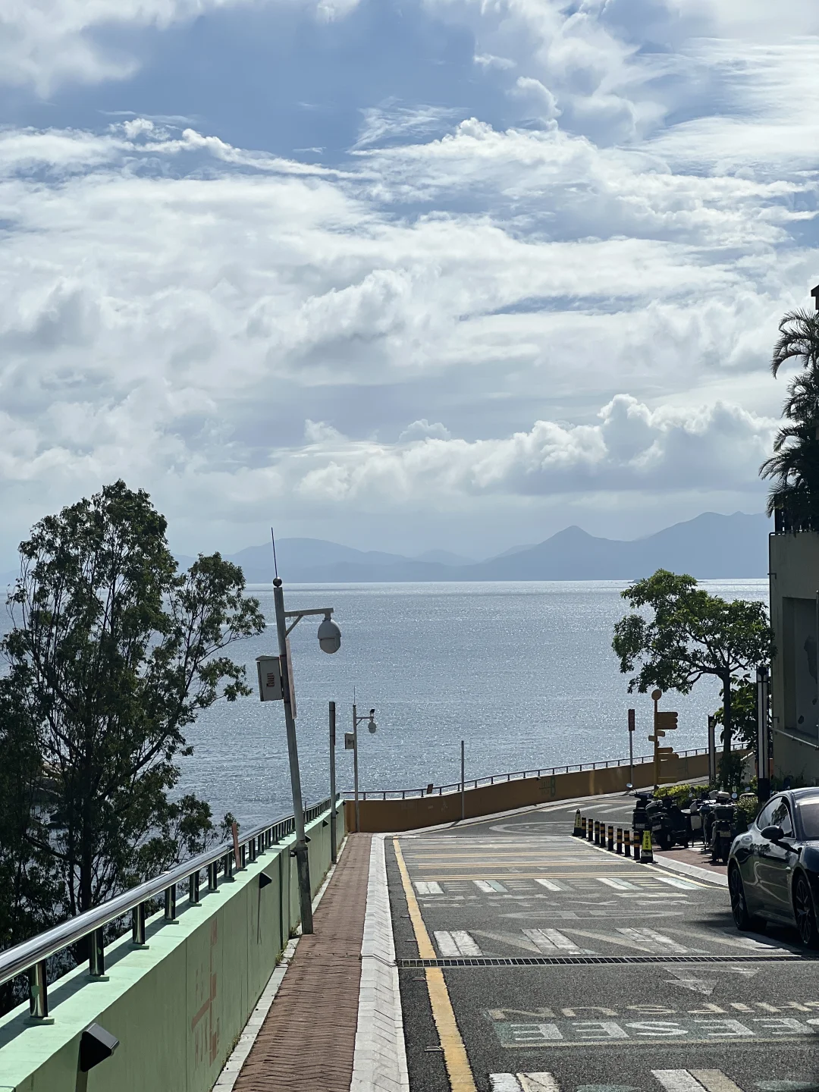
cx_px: 410
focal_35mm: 77
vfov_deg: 25.3
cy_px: 546
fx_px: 2429
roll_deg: +0.4
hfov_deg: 19.1
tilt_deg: +1.6
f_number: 2.8
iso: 25
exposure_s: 1/2732
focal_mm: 9
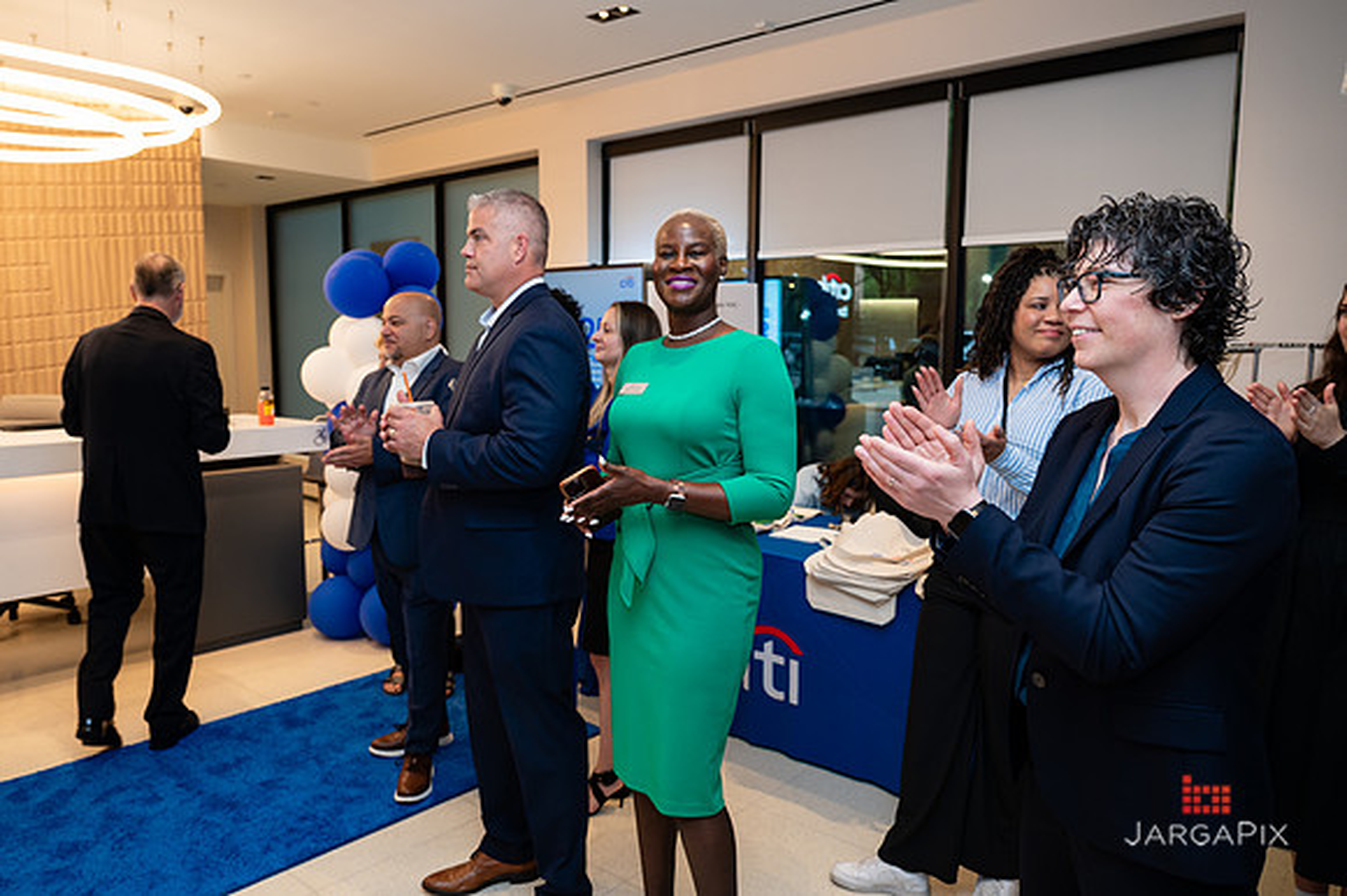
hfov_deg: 68.7
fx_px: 986
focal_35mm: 26
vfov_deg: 48.9
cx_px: 674
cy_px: 448
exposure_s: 1/160
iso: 400
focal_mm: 25.5
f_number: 4
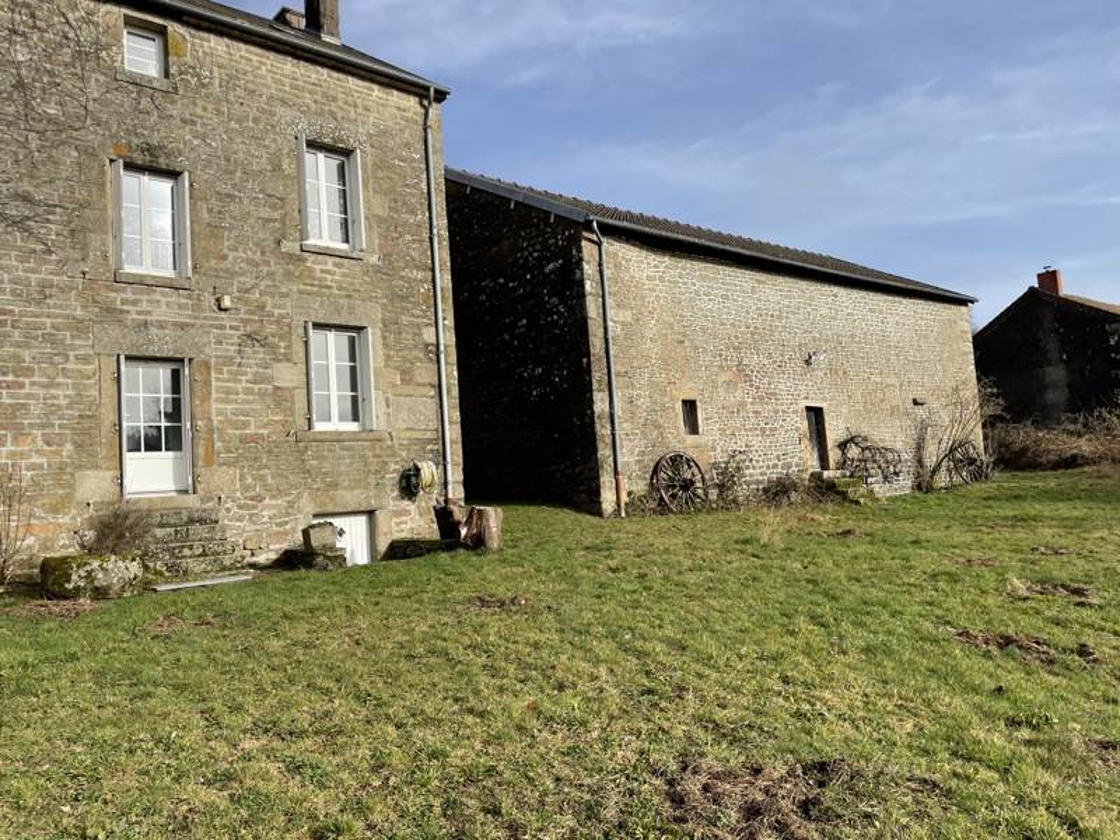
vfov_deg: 53.1
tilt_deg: +5.6
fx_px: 841
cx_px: 560
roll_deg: +4.8
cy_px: 420
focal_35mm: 26
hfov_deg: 67.3
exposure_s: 1/3040
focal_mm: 4.2
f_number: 1.6
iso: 32
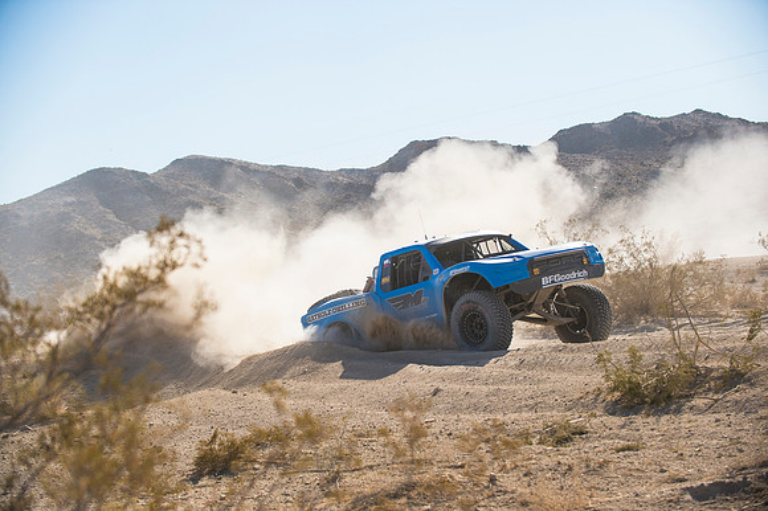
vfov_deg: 15.9
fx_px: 1834
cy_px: 256
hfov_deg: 23.7
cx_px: 384
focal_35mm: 86
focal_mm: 86
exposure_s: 1/3200
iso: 250
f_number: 4
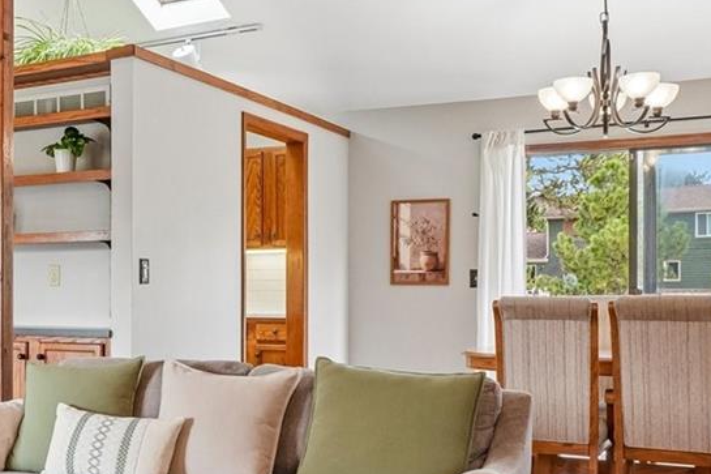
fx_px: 957
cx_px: 14
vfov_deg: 27.7
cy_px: 286
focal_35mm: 48
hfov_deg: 36.9
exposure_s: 1/30
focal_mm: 11
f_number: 8
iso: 400
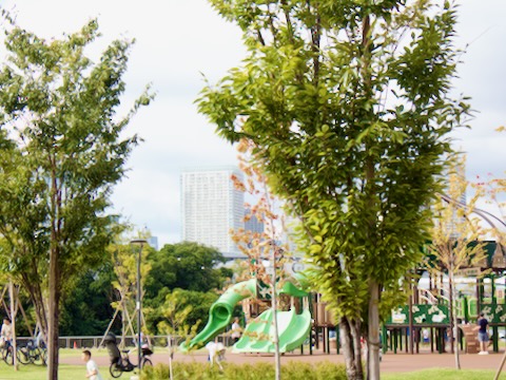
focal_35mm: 100
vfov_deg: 14.8
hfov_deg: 19.6
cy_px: 190
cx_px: 253
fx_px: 1462
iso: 100
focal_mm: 18
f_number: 6.3
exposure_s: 1/125
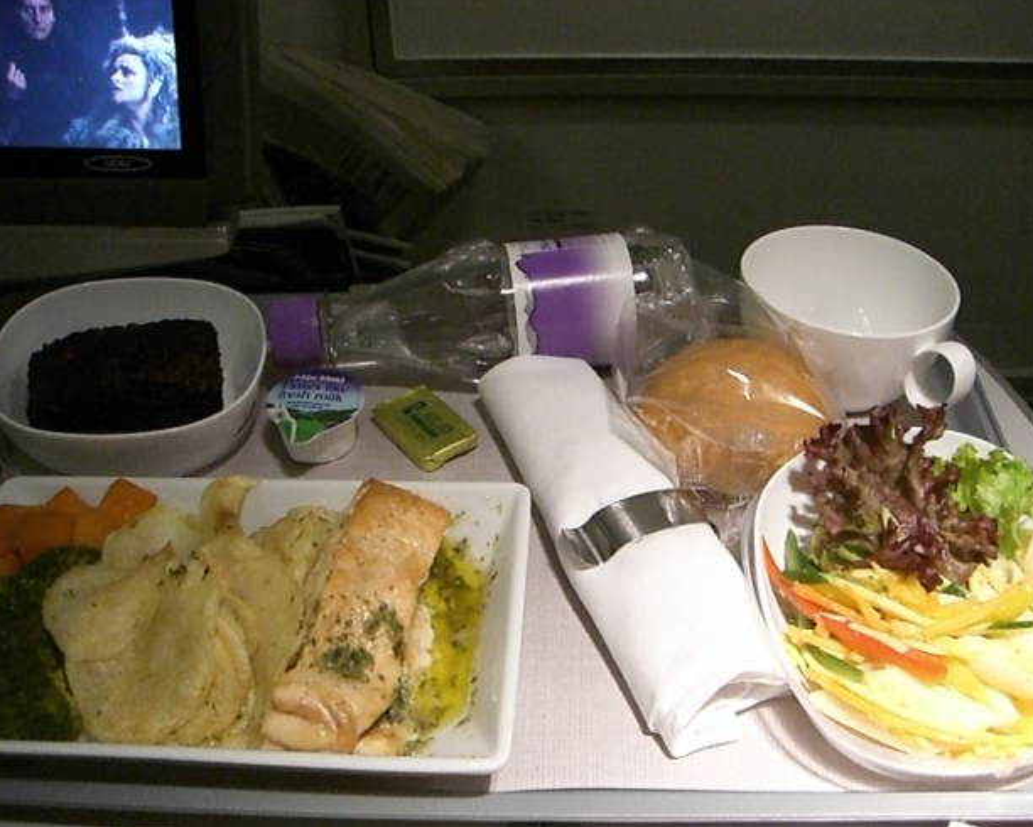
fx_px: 1223
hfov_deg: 45.8
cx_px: 544
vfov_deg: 37.4
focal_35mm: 40
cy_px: 414
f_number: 2.7
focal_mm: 6.2
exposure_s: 1/25
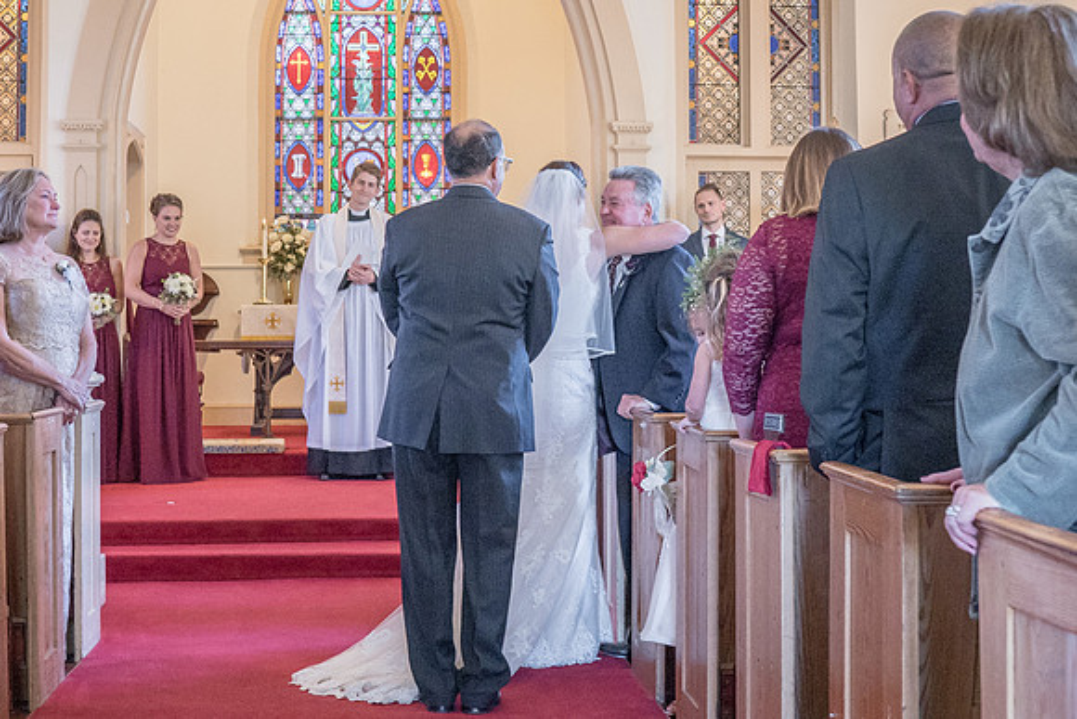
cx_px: 546
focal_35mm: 61
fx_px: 1822
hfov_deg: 32.9
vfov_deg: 22.2
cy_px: 241
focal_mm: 35
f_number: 4
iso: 2000
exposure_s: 1/100
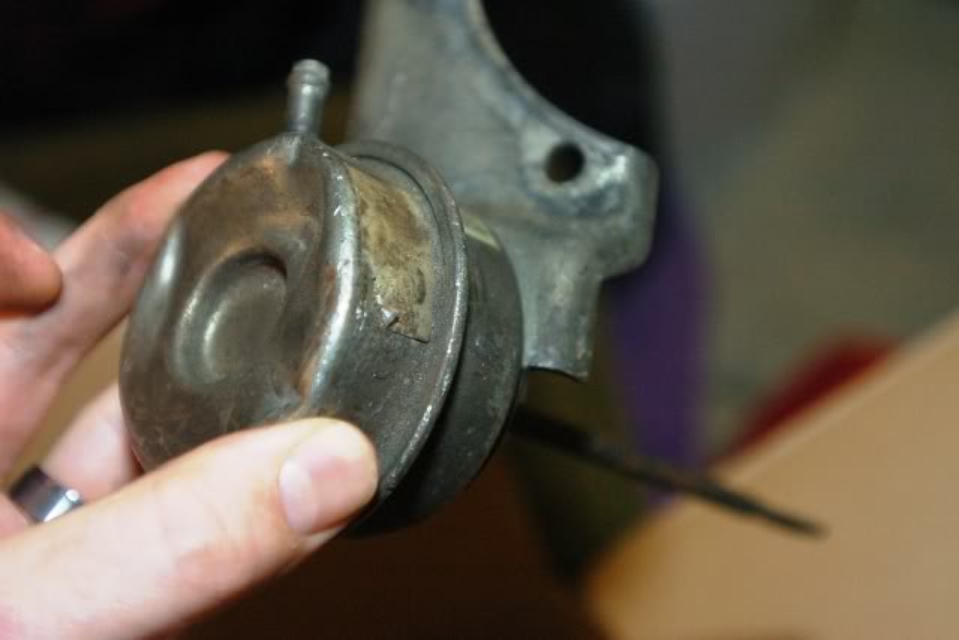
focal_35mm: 52
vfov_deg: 25.8
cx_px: 480
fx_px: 1399
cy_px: 320
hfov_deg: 37.8
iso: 400
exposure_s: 1/60
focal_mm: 35
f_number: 3.2
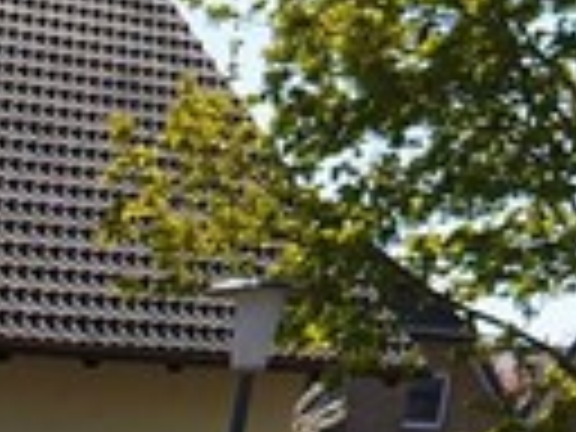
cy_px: -752
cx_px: 1616
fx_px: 2696
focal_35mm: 162
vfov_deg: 8.1
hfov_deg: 9.8
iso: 50
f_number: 2.4
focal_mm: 4.3
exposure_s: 1/1488
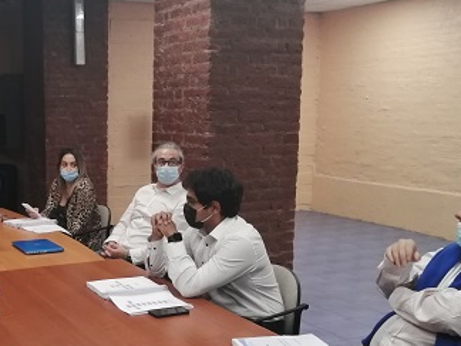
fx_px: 666
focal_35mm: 50
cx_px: 81
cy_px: 232
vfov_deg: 28.9
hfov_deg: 36.7
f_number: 1.8
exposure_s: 1/100
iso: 320
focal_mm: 3.62
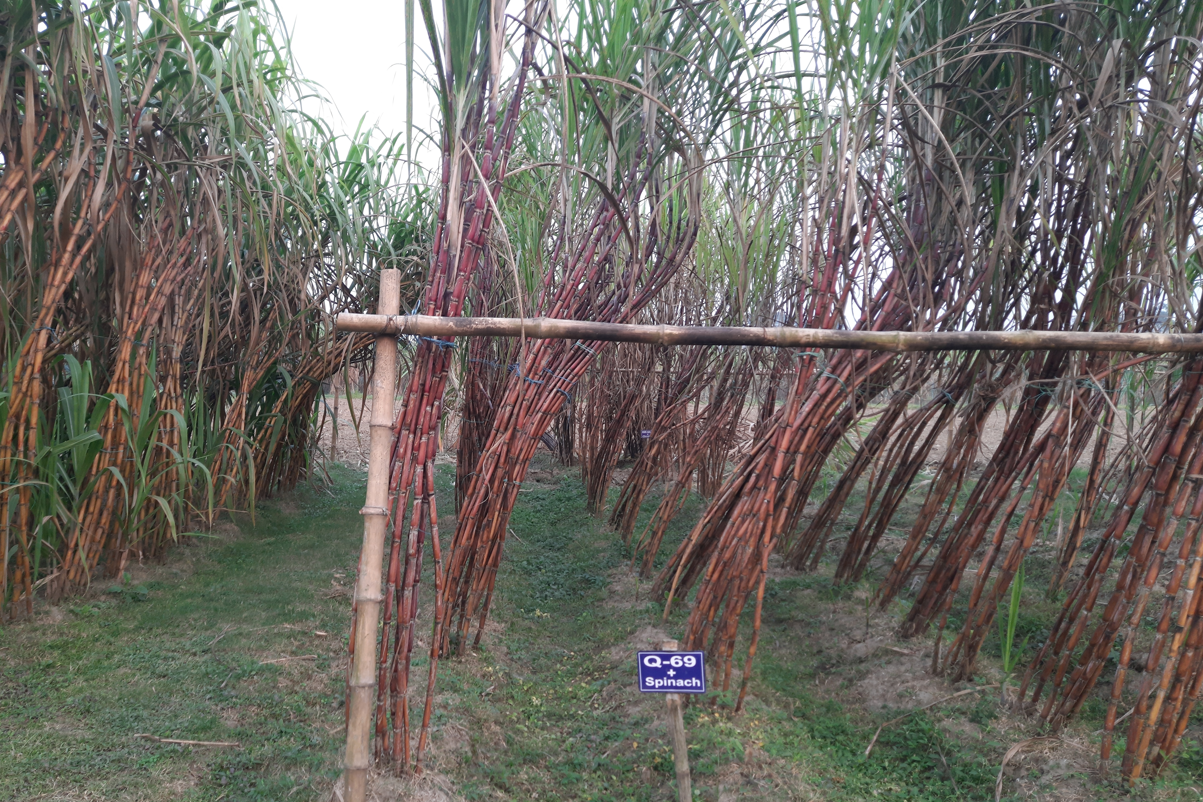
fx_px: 969
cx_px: 533
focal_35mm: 29
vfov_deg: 44.9
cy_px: 429
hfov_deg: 63.5
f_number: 2
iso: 40
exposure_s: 1/50
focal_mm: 4.6
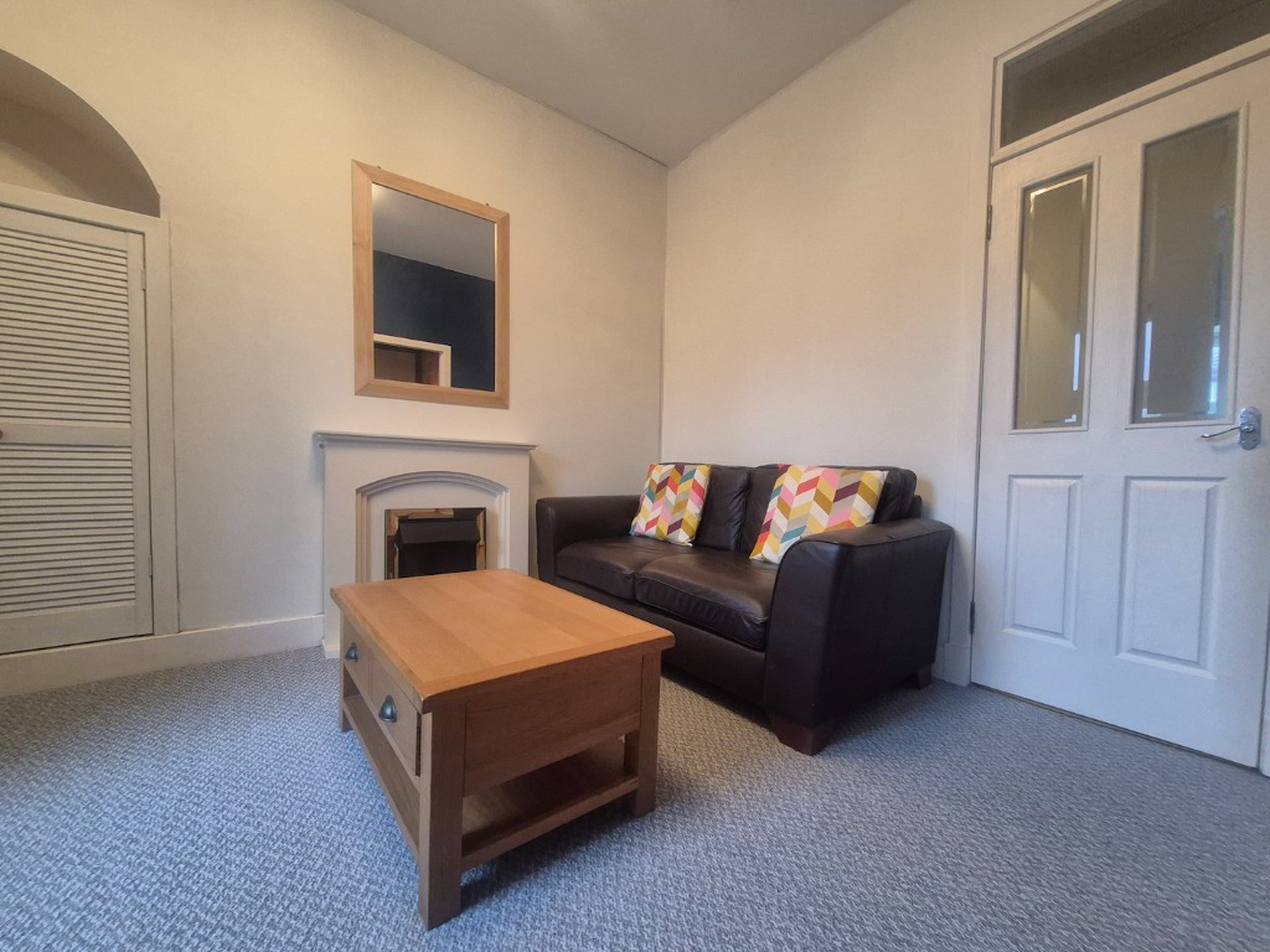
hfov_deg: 106.2
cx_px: 635
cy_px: 476
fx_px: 477
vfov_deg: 89.9
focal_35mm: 13
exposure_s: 1/50
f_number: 2.2
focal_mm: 1.74
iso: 500
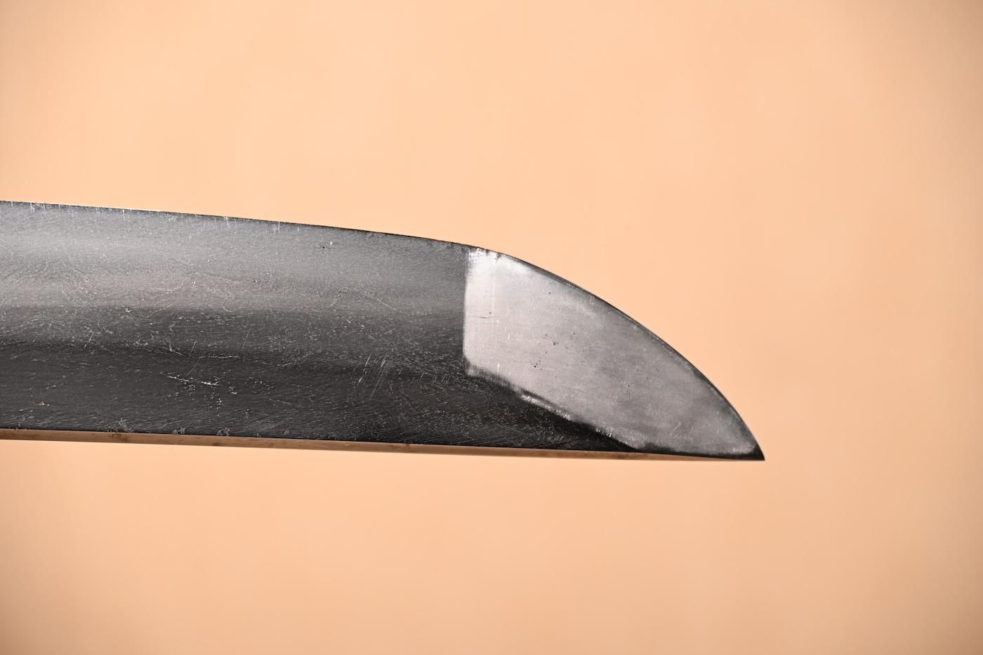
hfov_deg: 12.5
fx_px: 4505
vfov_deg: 8.3
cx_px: 492
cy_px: 328
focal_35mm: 165
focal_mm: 110
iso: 100
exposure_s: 1/2
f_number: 6
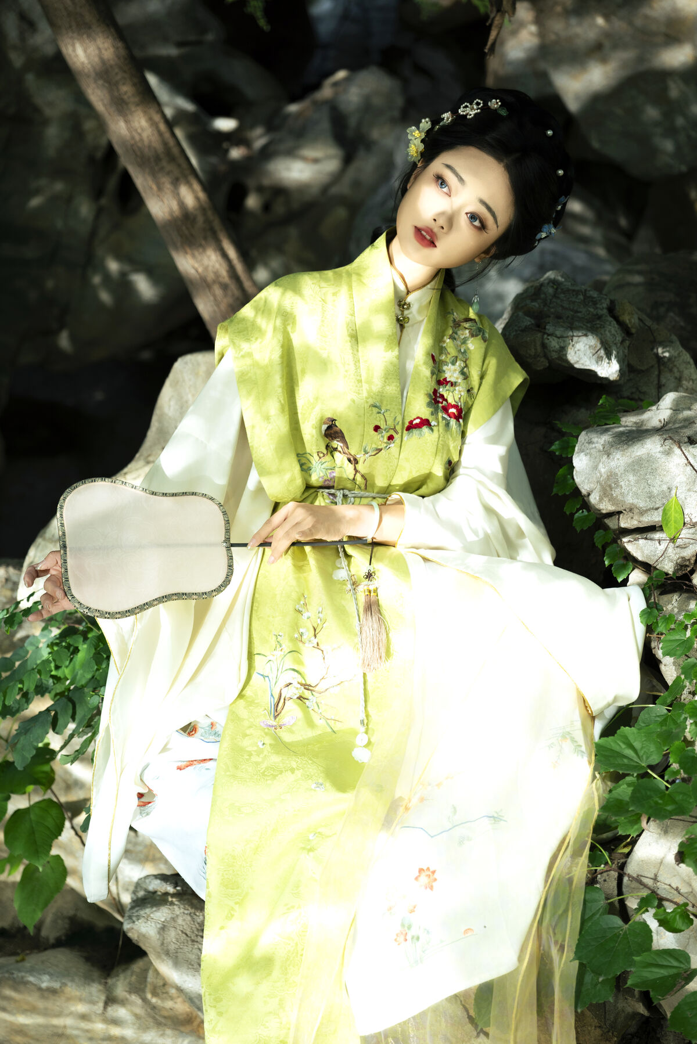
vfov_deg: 19.8
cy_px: 522
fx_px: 2989
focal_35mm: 103
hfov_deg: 13.3
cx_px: 348
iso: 250
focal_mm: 103
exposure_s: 1/200
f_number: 4
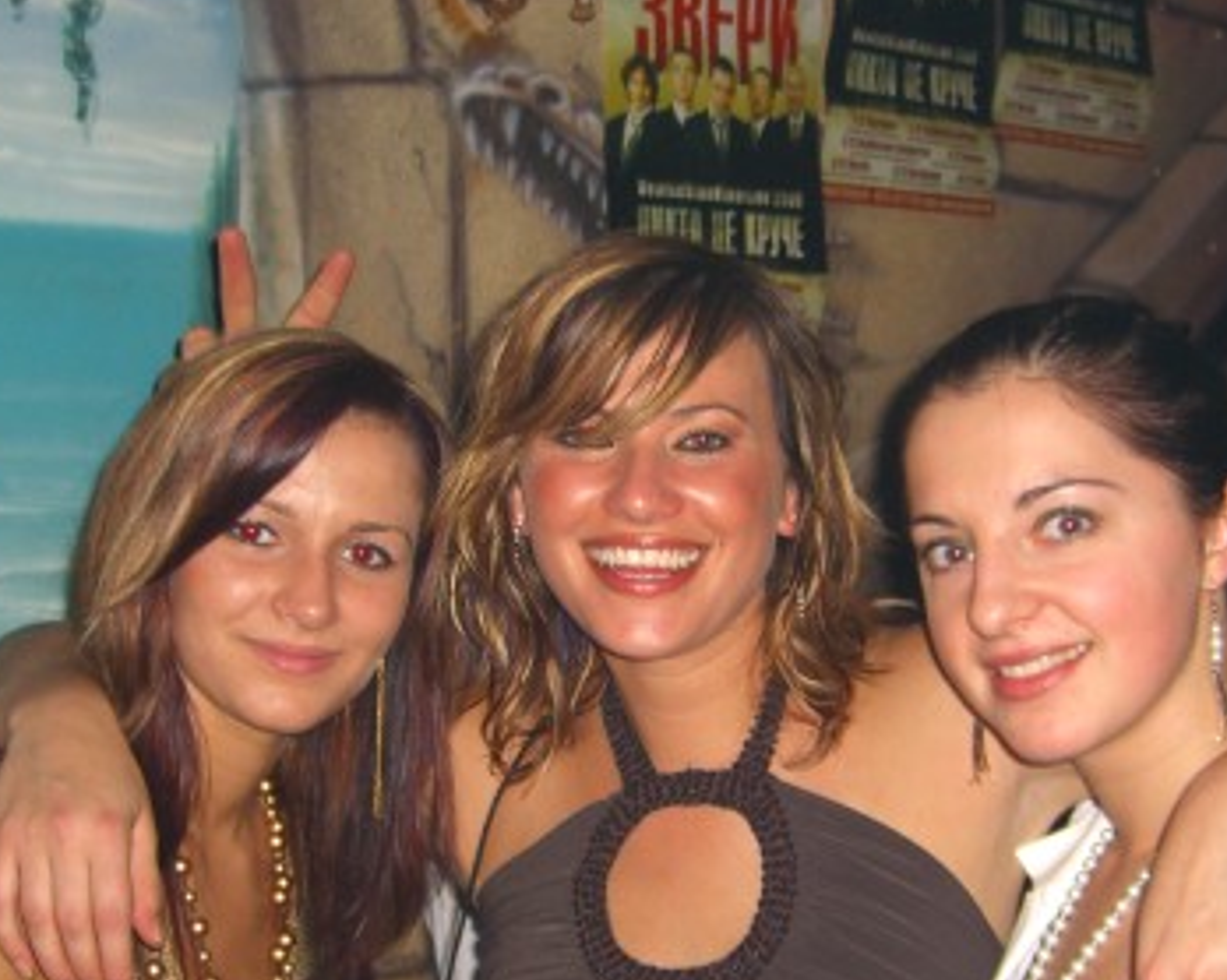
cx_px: 666
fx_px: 2323
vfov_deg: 23.7
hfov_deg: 29.6
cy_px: 663
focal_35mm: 64
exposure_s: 1/60
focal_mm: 7.9
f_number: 2.8
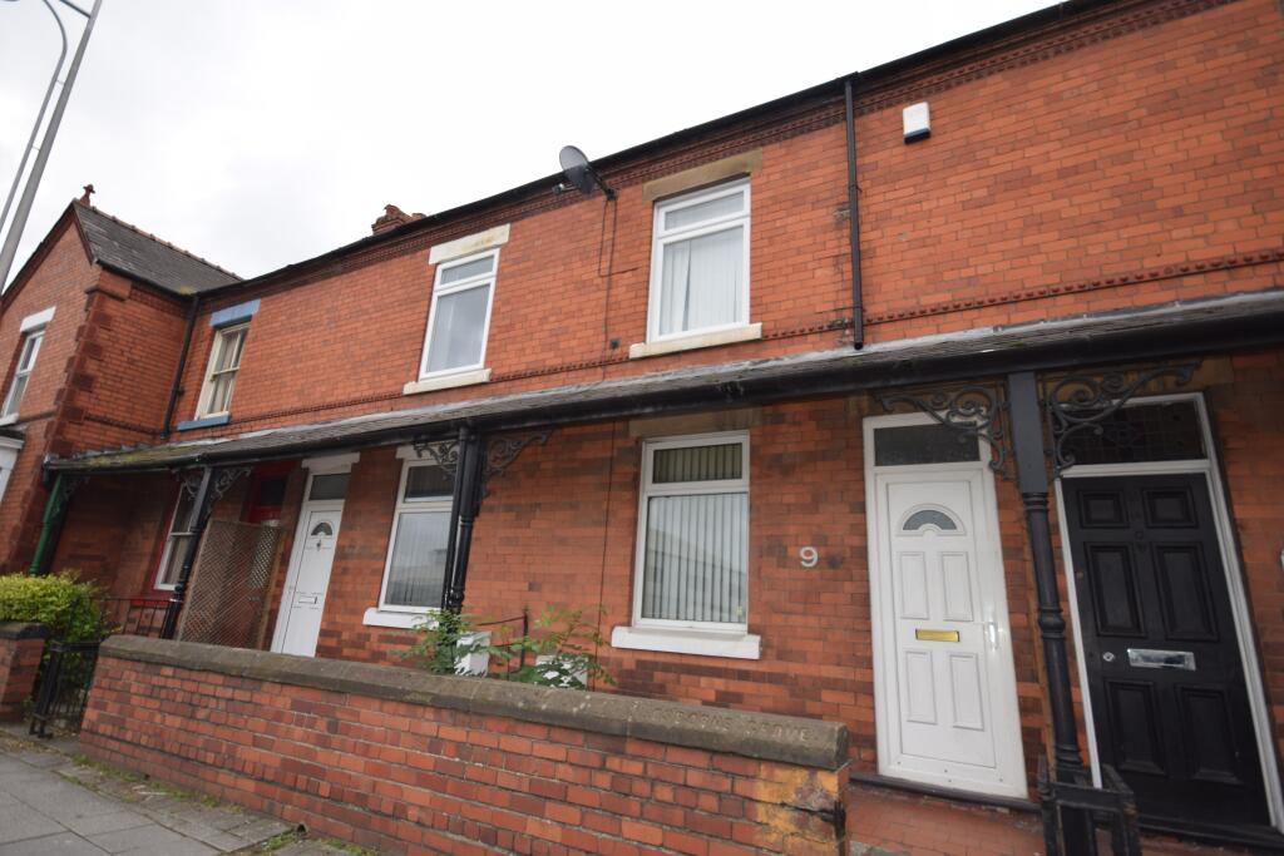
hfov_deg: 90.0
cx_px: 642
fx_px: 642
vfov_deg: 67.4
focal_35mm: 18
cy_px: 428
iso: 100
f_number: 6.3
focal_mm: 12
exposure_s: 1/160
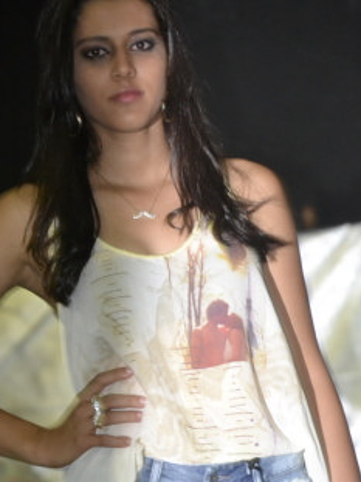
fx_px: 4352
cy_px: 313
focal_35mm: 313
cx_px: 146
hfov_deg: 4.7
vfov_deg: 6.3
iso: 3200
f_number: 5.6
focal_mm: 135
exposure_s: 1/60
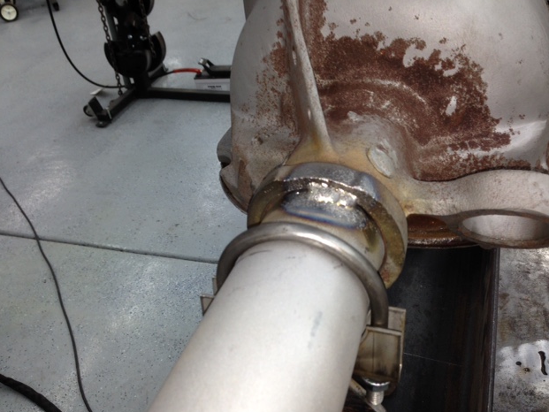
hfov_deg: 53.9
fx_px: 539
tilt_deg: -36.8
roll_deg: +5.3
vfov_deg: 41.8
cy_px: 211
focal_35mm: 34
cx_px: 281
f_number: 2.4
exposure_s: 1/45
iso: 50
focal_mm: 4.12
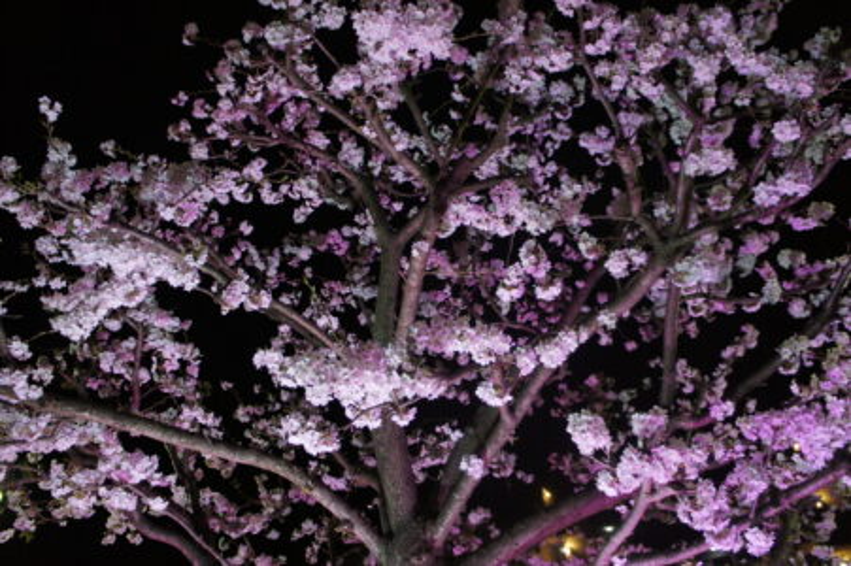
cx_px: 426
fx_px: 638
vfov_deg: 47.9
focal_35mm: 27
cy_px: 283
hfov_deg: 67.4
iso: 800
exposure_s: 1/30
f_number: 3.5
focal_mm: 18
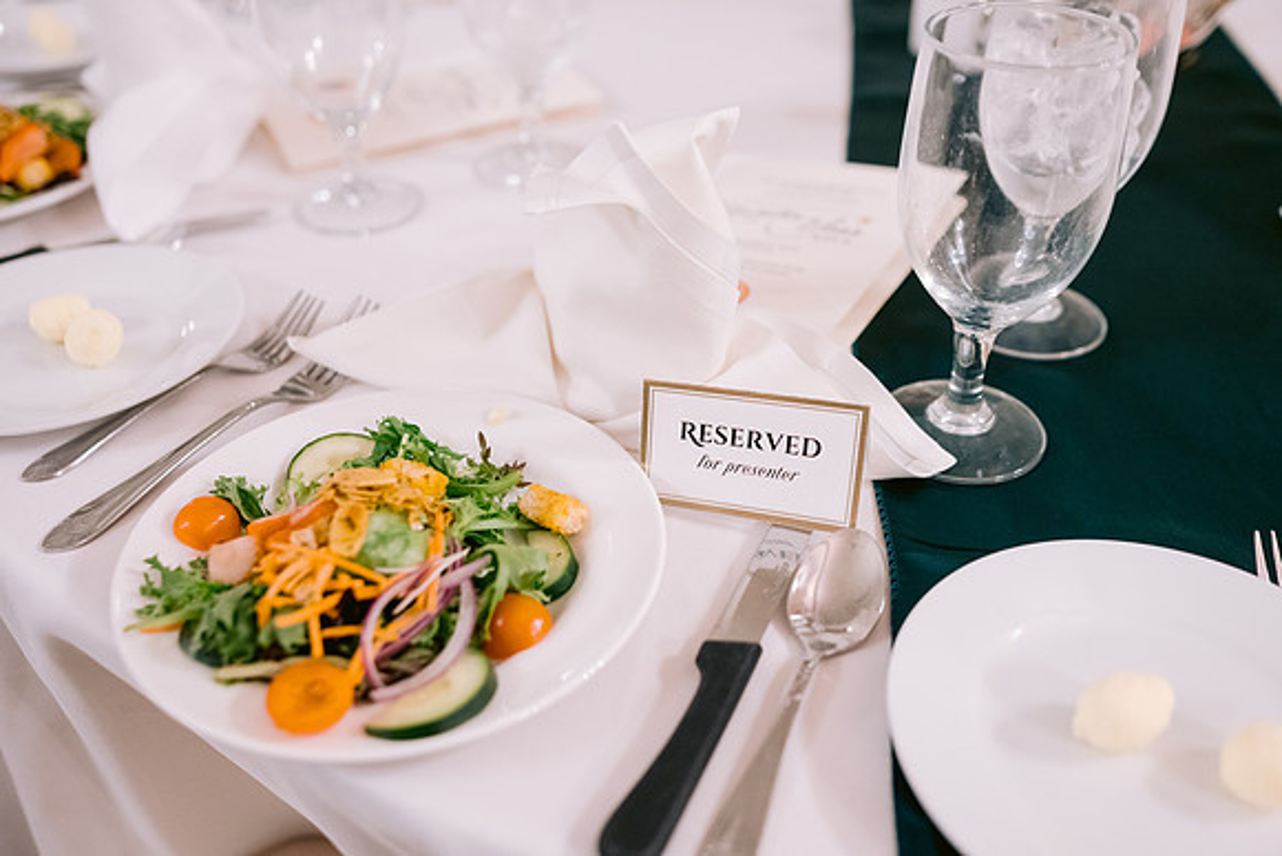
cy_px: 428
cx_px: 641
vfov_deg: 37.9
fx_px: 1247
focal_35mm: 35
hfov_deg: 54.4
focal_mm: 35
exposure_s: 1/125
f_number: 2.8
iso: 1600
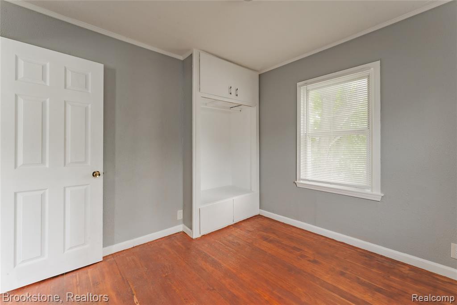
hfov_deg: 104.3
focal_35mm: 14
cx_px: 228
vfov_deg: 81.2
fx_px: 178
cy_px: 152
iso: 400
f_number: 18
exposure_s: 1/20
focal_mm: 14
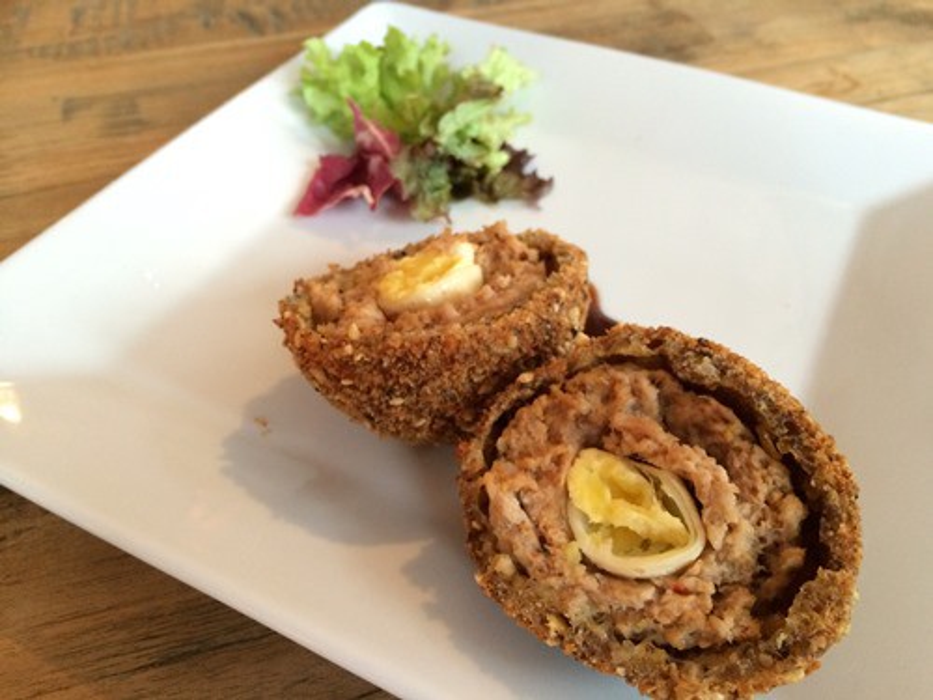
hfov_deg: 61.7
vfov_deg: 48.2
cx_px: 466
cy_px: 350
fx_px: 782
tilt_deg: -45.1
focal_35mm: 29
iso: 320
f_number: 2.2
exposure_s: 1/25
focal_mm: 4.15
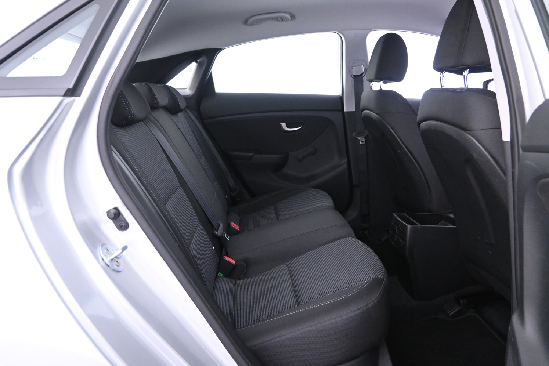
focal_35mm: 26
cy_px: 177
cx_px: 278
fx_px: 397
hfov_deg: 69.4
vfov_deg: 49.6
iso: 3200
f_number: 3.5
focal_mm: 16
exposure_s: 1/25
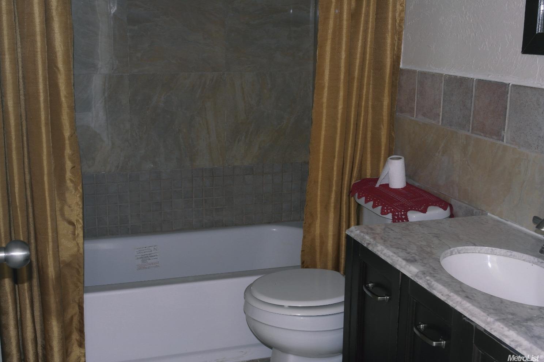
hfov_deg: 40.3
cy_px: 181
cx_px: 272
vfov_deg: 27.5
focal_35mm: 49
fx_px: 740
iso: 200
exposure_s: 1/1.25
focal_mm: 32
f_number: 9
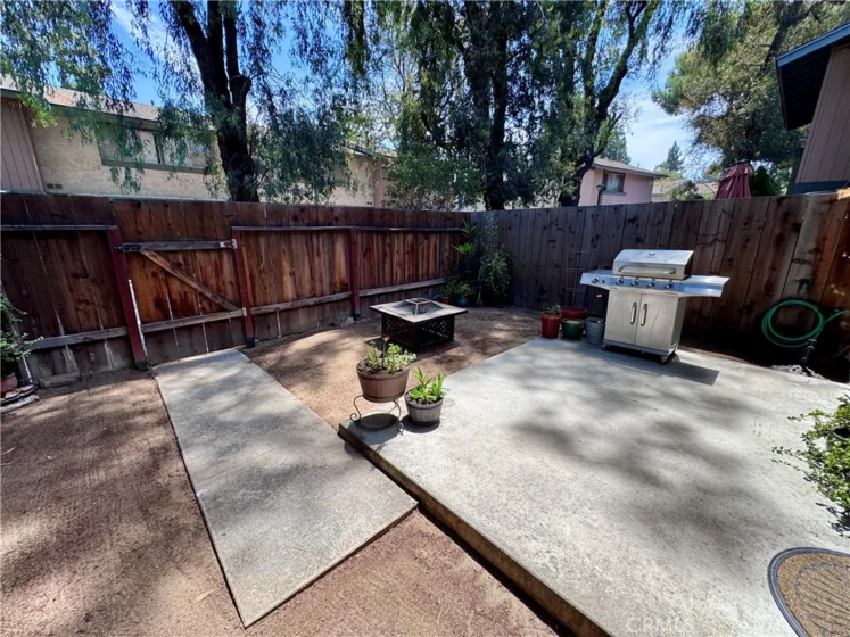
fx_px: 344
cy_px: 318
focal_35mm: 14
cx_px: 425
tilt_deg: -15.1
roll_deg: -1.2
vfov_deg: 85.7
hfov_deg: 102.1
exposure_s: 1/328
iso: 40
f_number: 2.2
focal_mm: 2.22
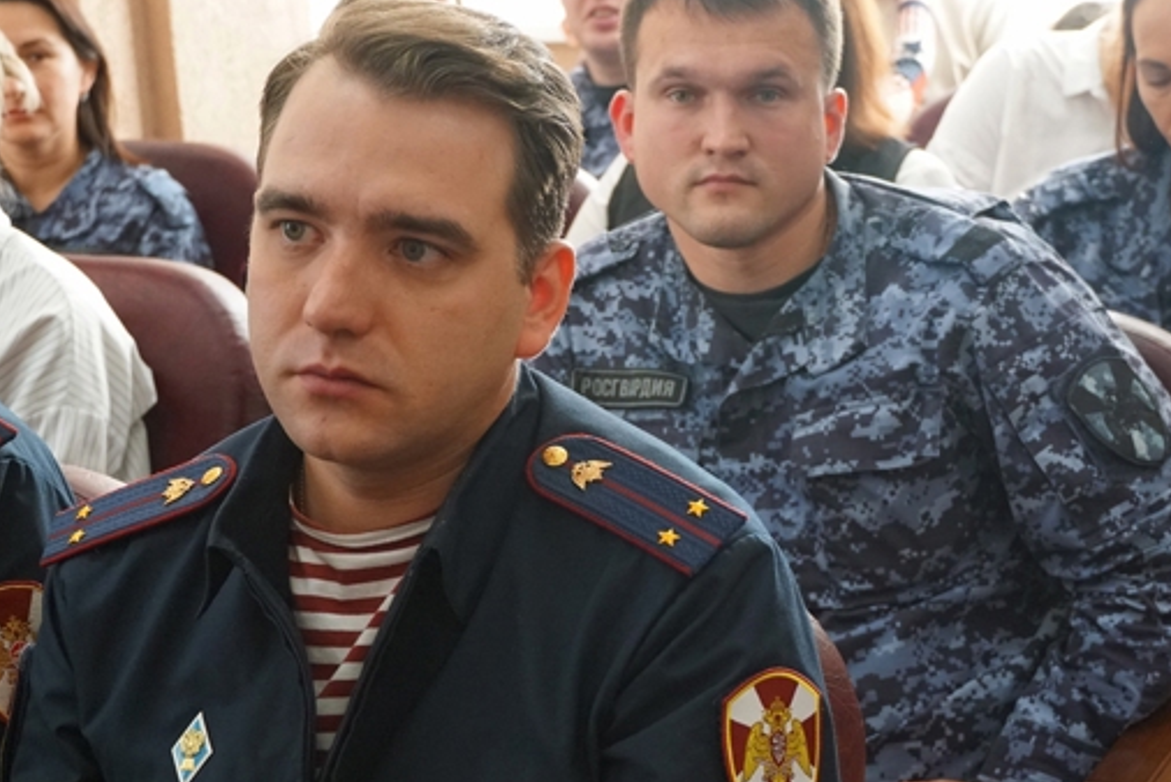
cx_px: 609
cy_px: 484
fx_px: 2530
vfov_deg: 17.6
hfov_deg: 26.1
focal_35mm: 78
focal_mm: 35
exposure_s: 1/160
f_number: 4.5
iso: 2000
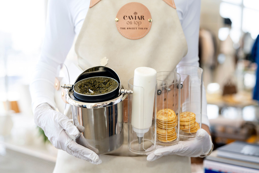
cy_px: 86
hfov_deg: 37.0
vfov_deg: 25.2
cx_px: 129
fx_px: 387
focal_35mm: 54
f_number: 2.8
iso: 200
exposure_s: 1/200
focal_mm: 52
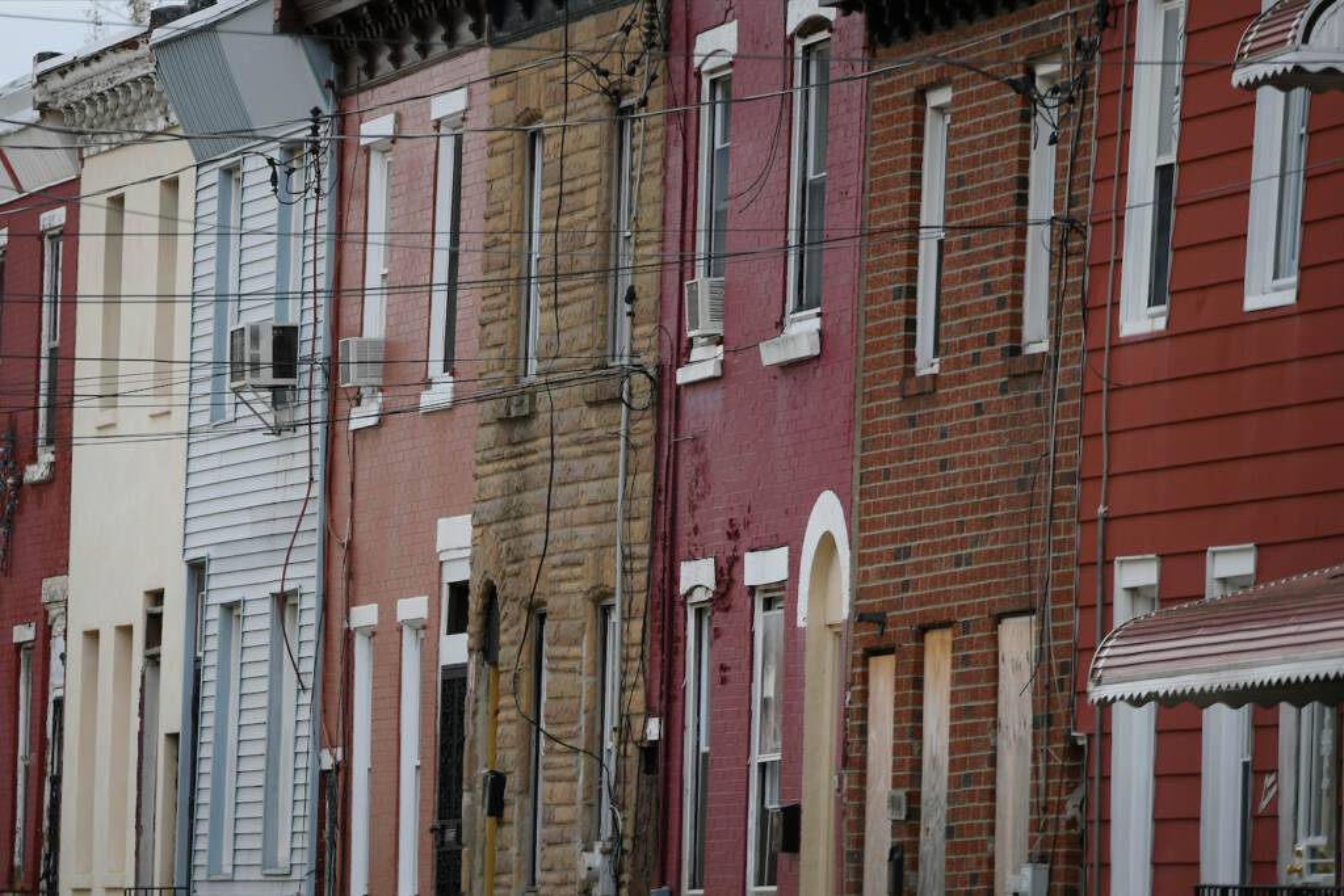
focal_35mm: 330
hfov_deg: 6.2
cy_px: 448
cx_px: 672
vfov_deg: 4.2
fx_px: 12321
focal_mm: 220
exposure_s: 1/1600
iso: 500
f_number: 5.6
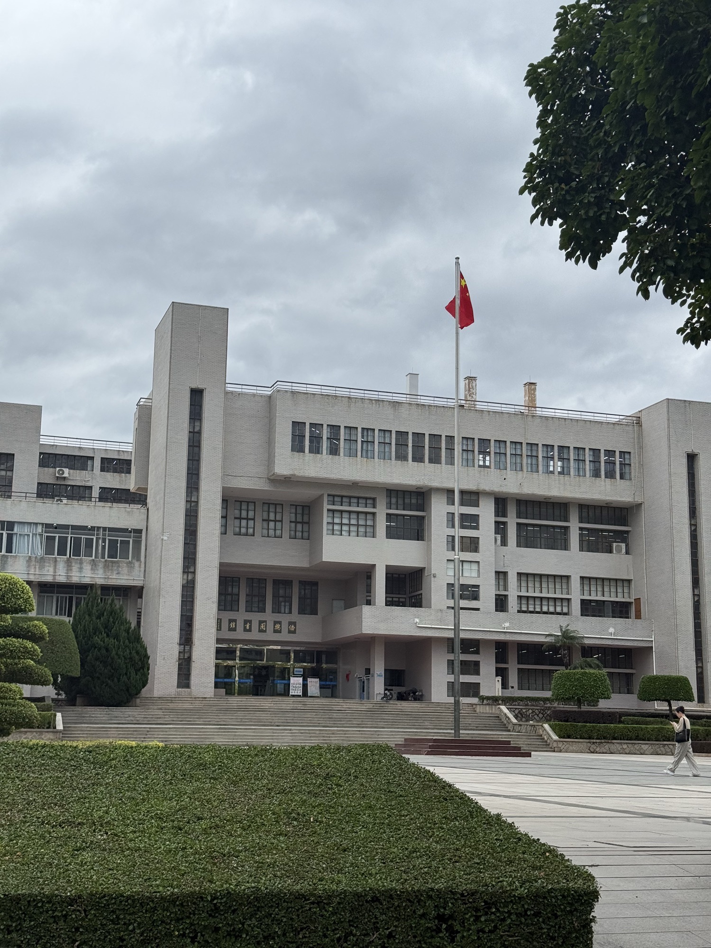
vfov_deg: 39.7
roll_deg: -1.0
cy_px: 474
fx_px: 1315
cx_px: 356
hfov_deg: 30.3
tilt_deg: +9.8
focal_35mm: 48
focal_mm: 6.76
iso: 64
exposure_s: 1/2494
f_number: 1.78
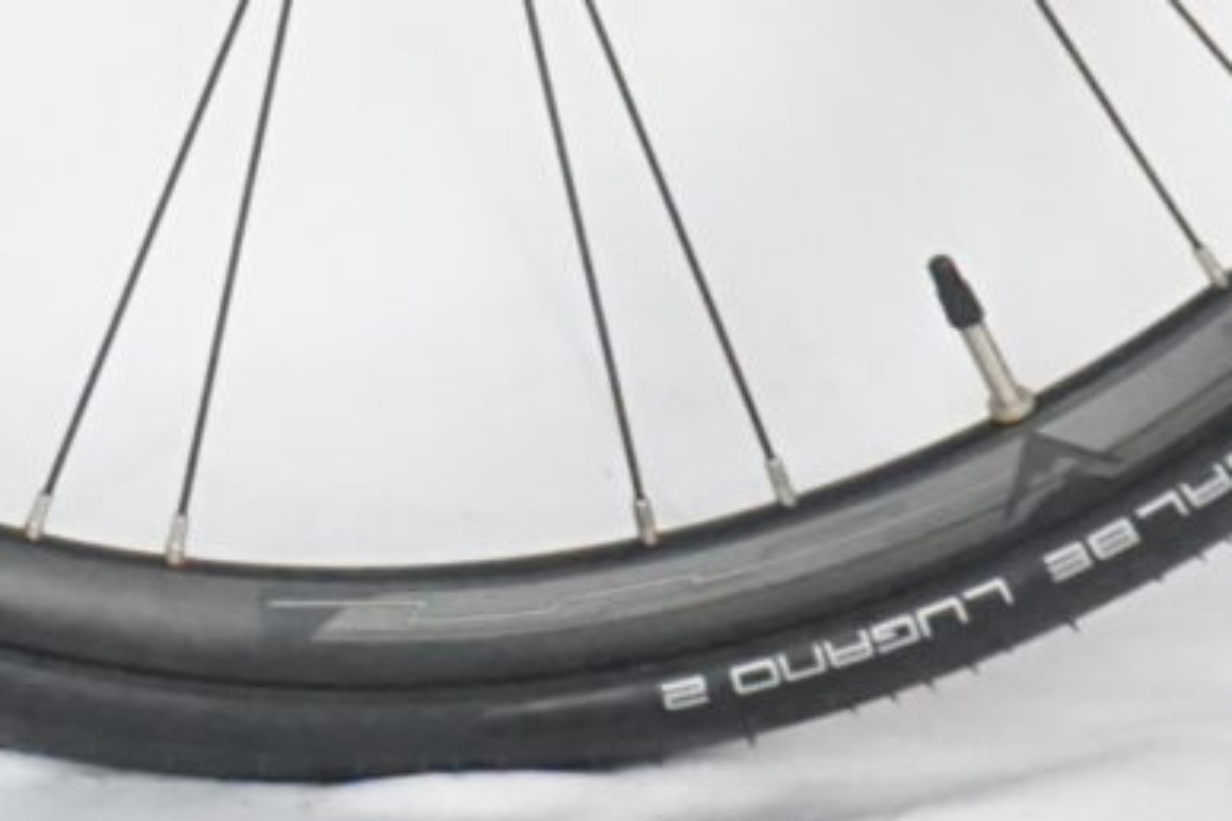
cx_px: -1986
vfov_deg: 6.0
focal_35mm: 208
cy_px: -1815
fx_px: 7128
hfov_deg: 8.7
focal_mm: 21
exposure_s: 1/60
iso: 3200
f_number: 8
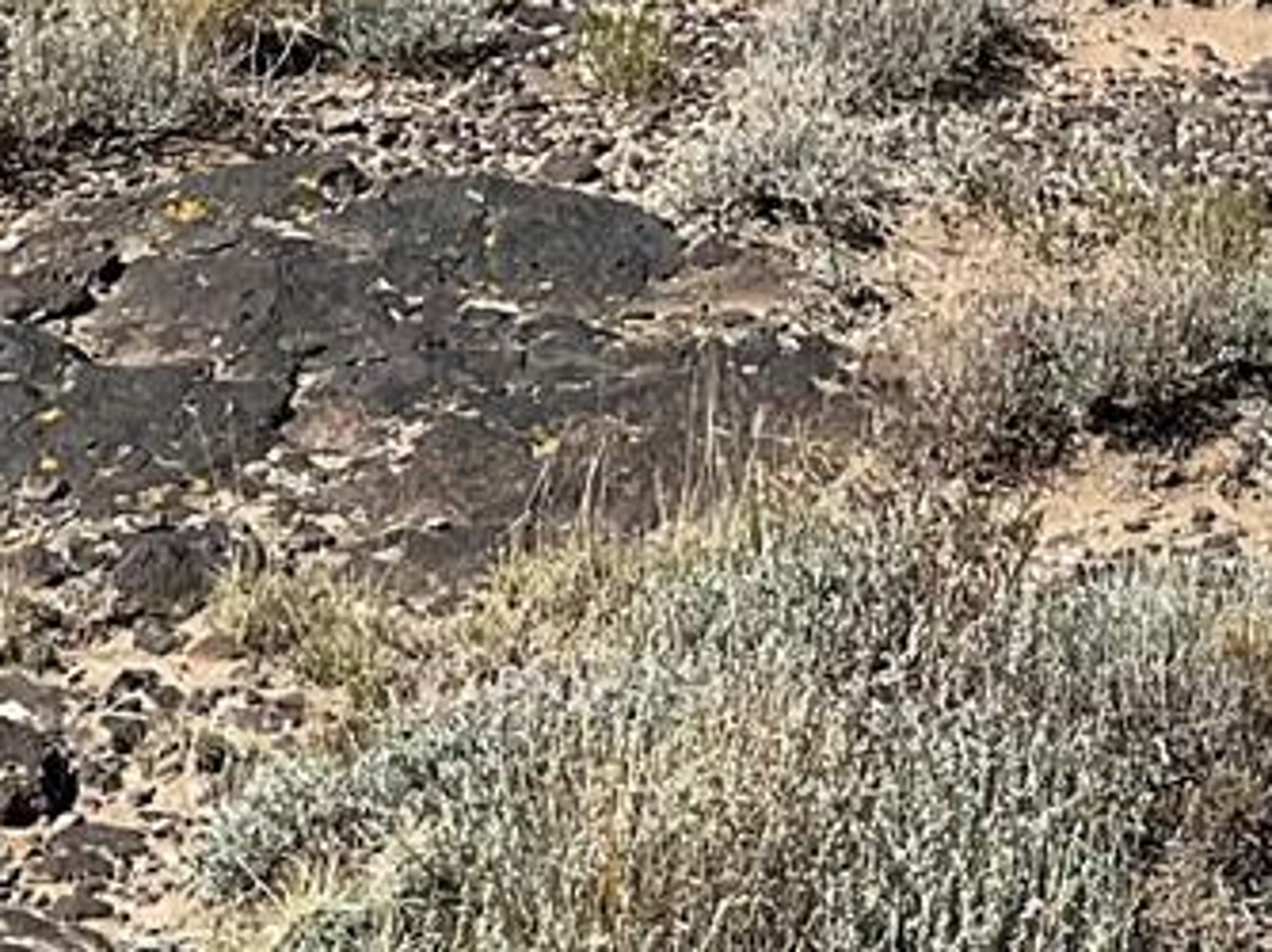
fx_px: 5104
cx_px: 1306
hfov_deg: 14.0
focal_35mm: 139
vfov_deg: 9.9
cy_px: -899
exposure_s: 1/2667
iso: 16
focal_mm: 3
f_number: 1.8
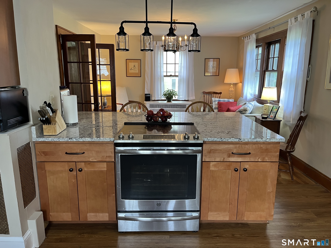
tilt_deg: -12.1
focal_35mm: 26
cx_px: 166
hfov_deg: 67.3
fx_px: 249
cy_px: 124
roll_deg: +0.1
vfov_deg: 53.1
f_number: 1.6
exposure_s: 1/60
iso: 160
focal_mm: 5.1
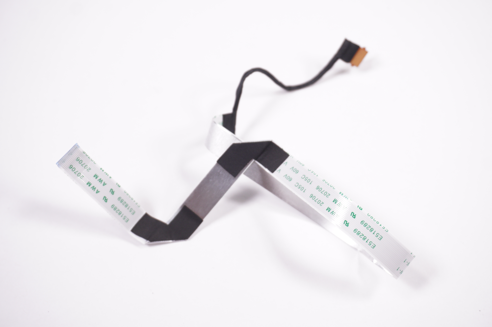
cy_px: 164
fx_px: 696
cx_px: 246
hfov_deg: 38.9
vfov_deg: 26.4
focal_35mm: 51
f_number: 5.6
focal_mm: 34
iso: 640
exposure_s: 1/250
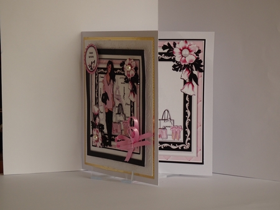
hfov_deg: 16.0
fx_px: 994
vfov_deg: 12.0
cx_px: 140
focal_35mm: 123
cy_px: 105
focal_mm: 20.96
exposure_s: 1/125
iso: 160
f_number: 5.6
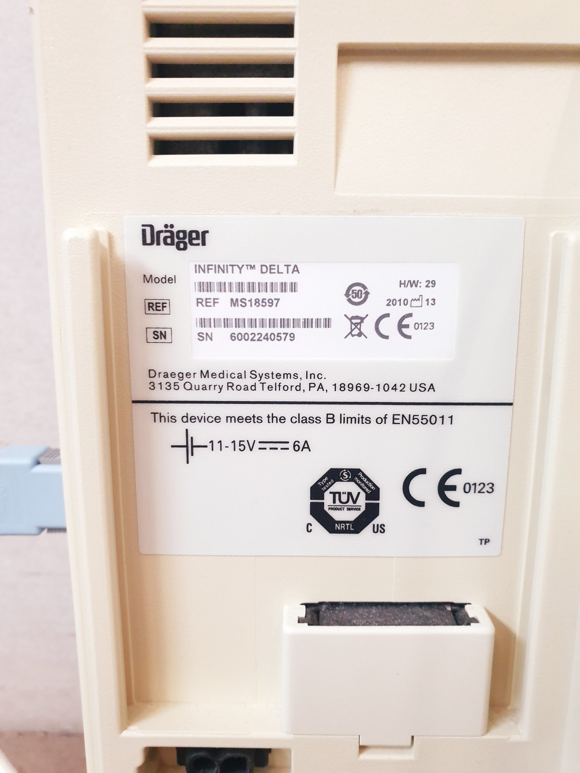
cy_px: 386
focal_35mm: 26
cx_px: 290
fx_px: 581
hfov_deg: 53.1
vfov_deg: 67.3
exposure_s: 1/50
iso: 400
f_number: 2.4
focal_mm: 4.3
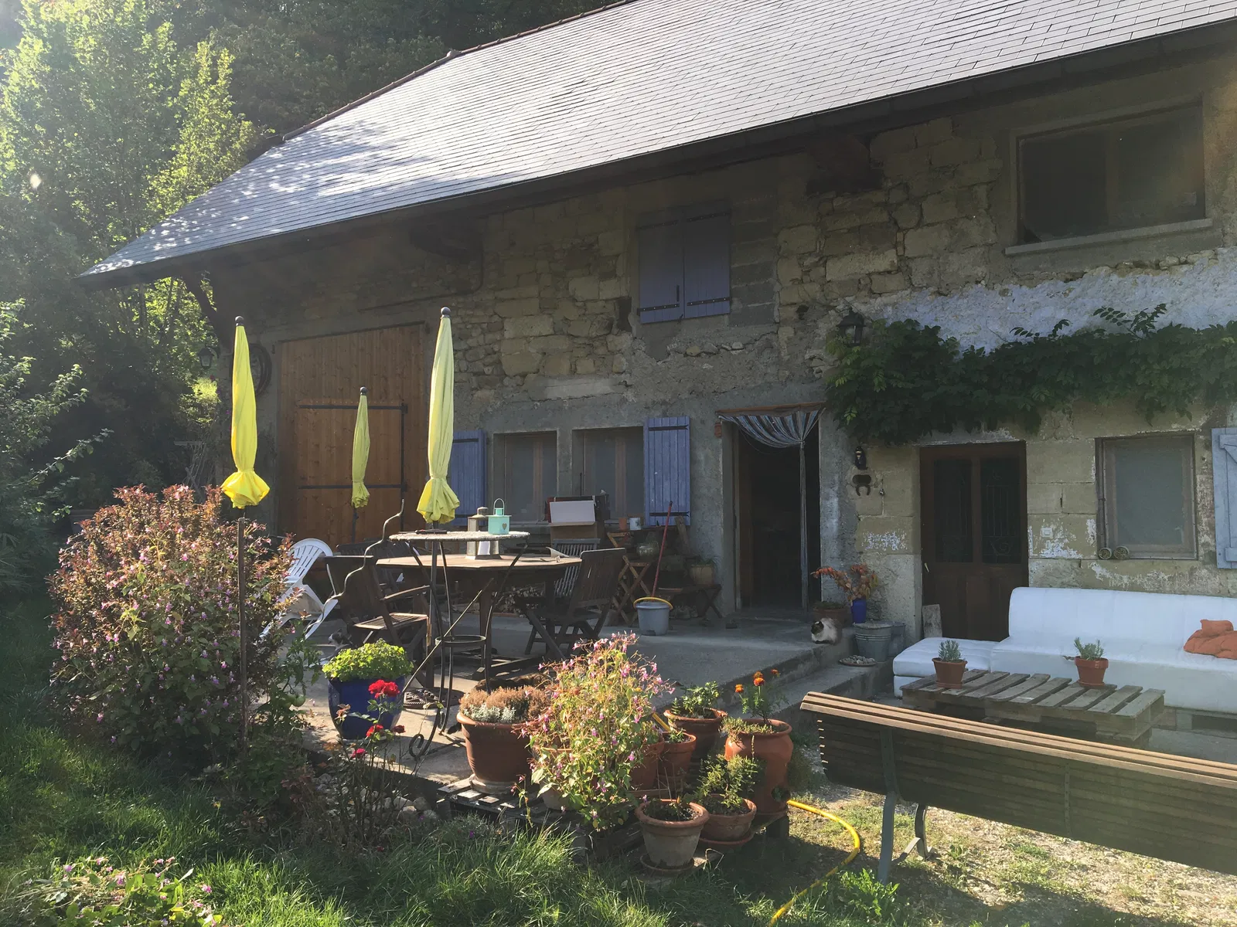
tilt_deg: +2.1
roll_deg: -0.5
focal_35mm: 29
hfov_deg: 61.7
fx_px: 1036
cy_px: 464
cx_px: 618
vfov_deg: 48.2
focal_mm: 4.15
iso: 25
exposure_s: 1/630
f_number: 2.2
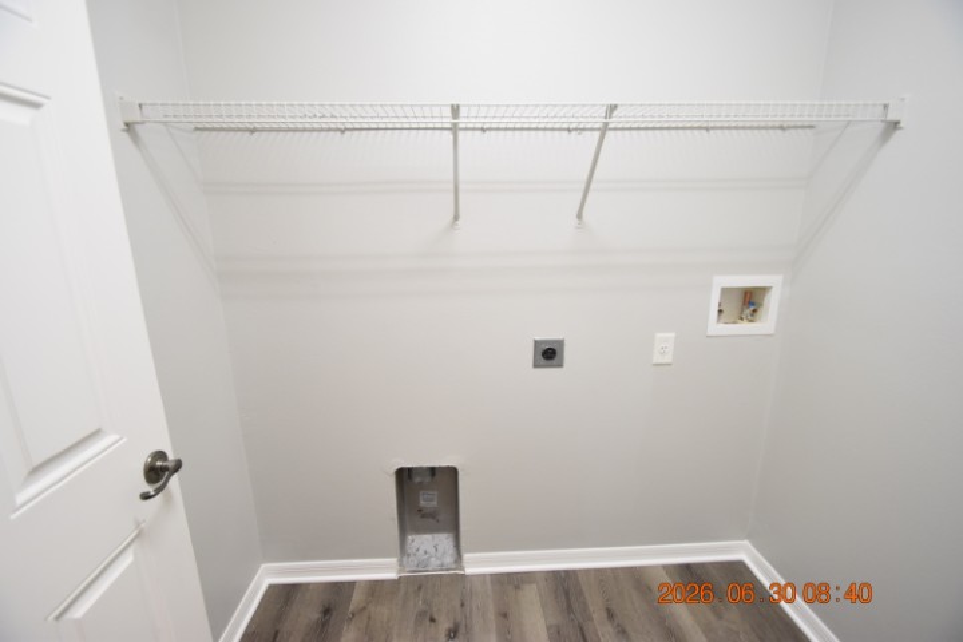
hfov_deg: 100.4
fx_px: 401
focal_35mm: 15
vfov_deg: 77.3
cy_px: 321
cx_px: 482
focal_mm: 10
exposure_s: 1/60
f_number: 3.5
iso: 1100
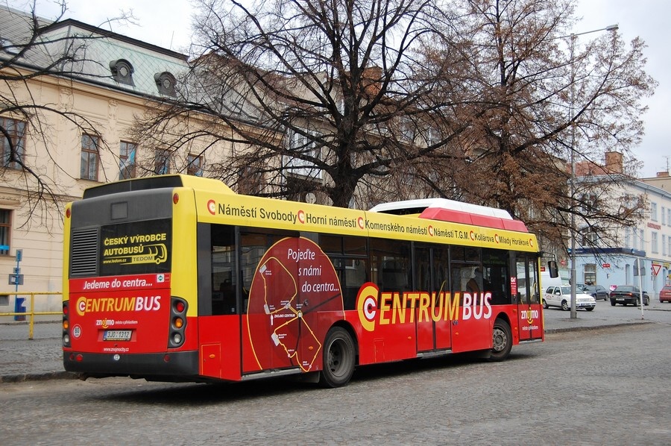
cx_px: 336
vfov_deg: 28.9
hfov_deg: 42.4
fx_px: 866
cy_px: 223
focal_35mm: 46
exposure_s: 1/1000
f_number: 4.5
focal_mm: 31
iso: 400
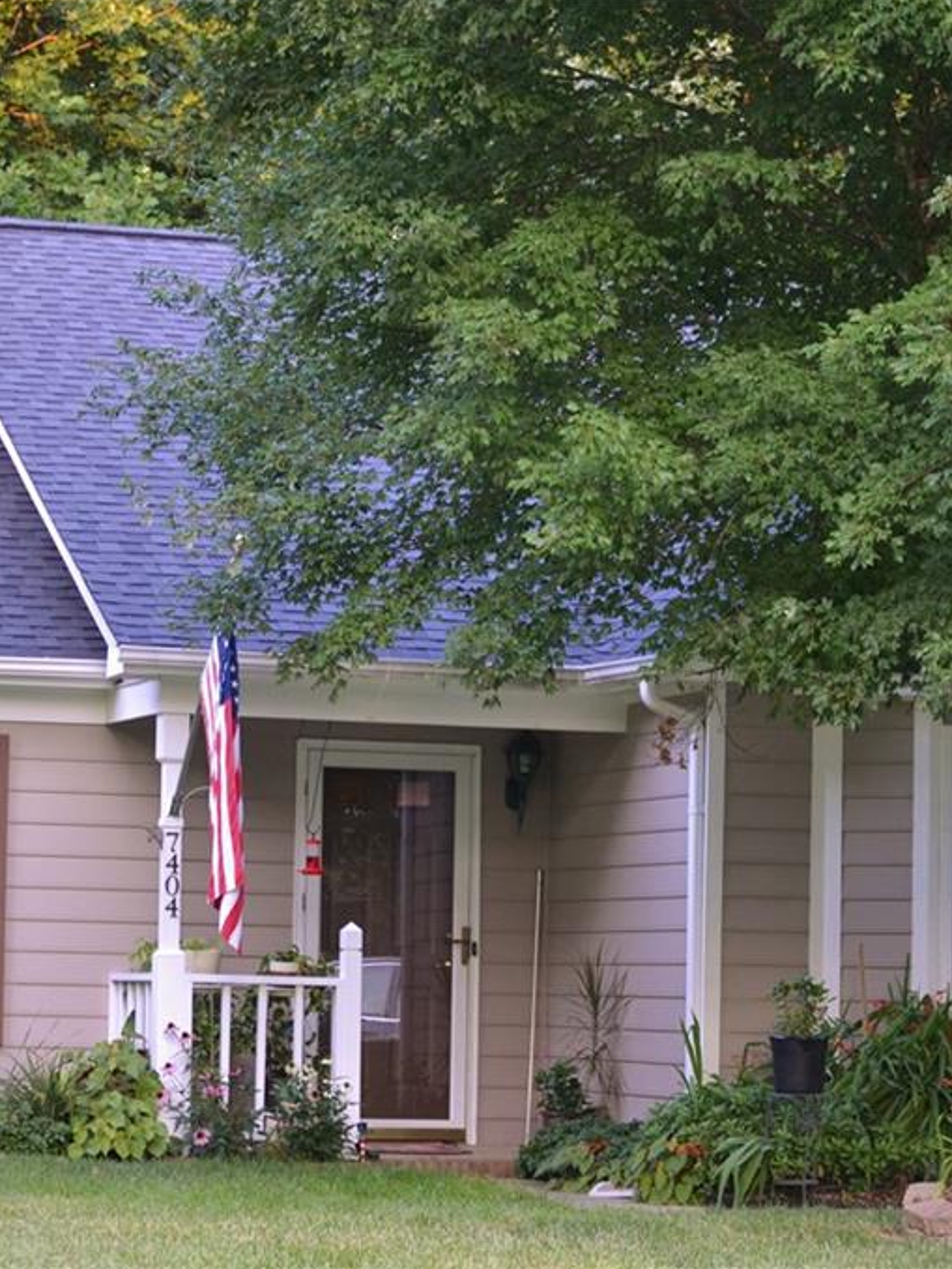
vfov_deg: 16.4
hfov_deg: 12.4
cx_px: 445
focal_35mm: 120
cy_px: 633
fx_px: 4387
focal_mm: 55
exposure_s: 1/60
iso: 640
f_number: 4
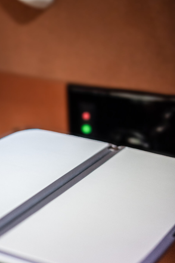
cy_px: 218
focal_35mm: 90
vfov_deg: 22.3
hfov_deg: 15.0
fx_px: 656
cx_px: 19
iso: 6400
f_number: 1.8
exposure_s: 1/80
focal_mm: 50
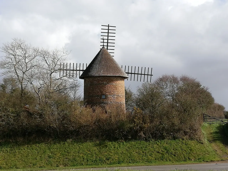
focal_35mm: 60
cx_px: 114
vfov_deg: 24.4
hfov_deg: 32.2
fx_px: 395
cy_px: 86
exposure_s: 1/1195
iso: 50
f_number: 2.2
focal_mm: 3.81
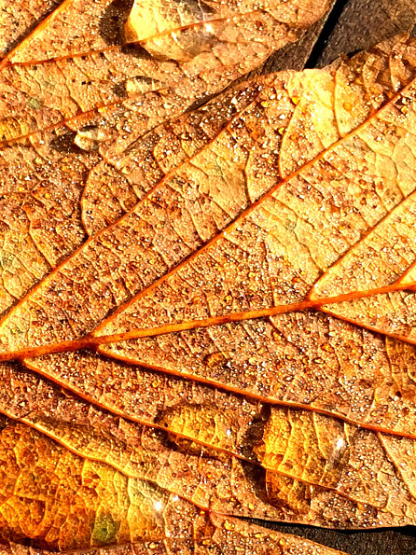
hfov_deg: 18.8
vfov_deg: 24.7
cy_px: 420
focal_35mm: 78
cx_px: 112
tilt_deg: -70.2
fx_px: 1250
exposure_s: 1/1522
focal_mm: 4.15
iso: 32
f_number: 2.2
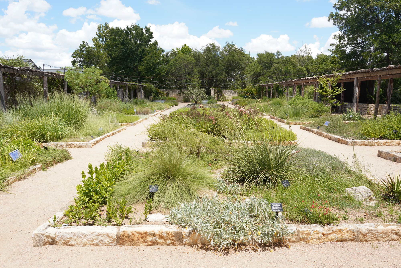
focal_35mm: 28
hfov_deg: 65.5
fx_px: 312
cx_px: 200
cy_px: 134
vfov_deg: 46.4
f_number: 13
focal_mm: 28
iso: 160
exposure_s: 1/100
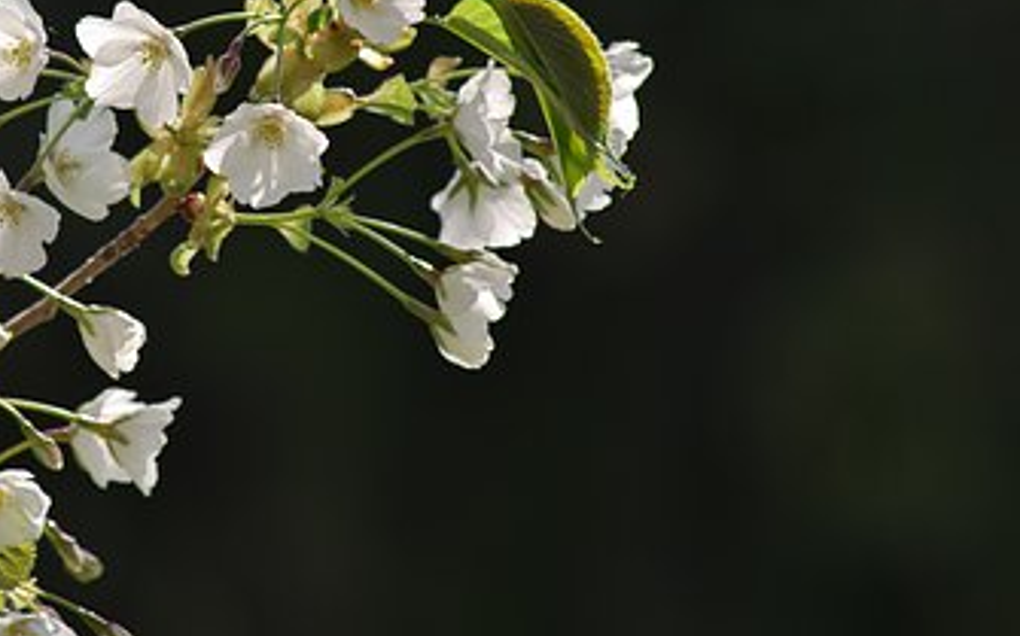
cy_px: 137
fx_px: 5057
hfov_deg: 11.5
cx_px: 314
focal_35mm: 182
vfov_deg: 7.2
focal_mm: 77.5
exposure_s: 1/200
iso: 100
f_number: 5.6
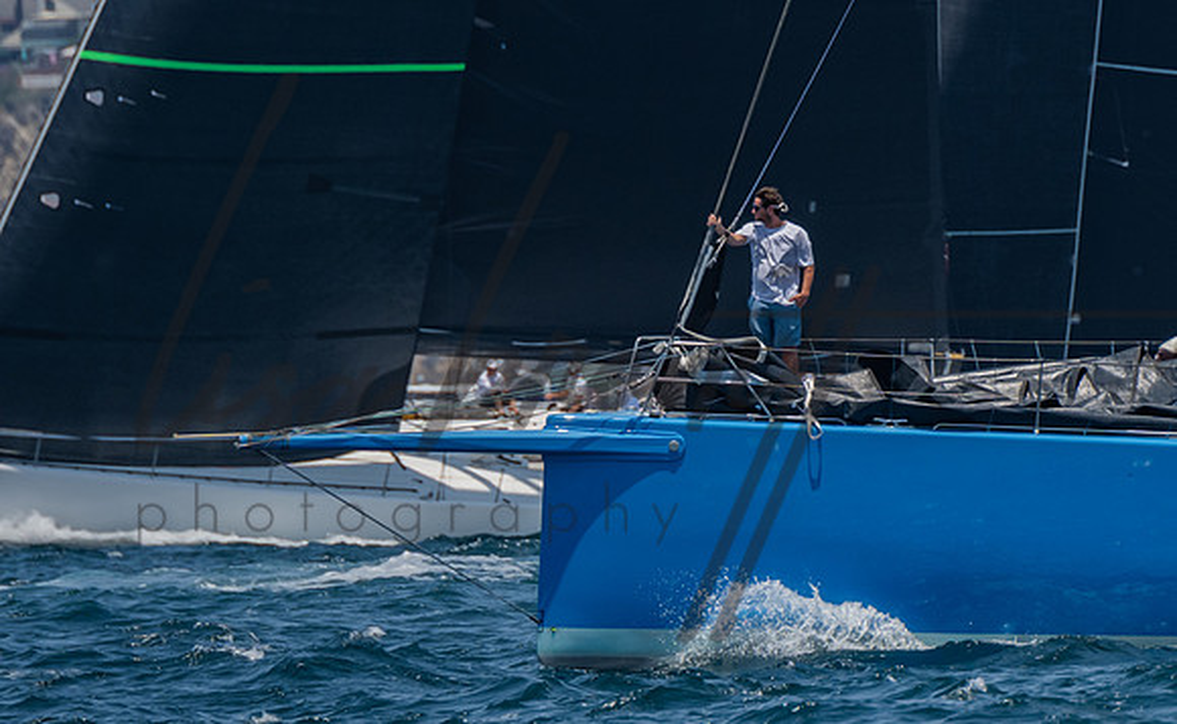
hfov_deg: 1.9
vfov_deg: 1.2
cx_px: 1029
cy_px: 54
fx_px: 34606
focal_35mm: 1083
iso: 320
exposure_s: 1/1600
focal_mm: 400
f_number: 5.6
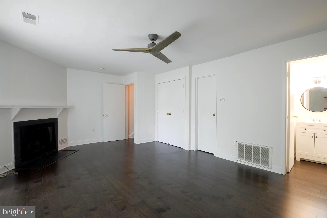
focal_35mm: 16
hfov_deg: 96.7
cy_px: 109
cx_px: 164
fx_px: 145
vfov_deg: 73.8
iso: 250
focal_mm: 16
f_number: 8
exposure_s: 1
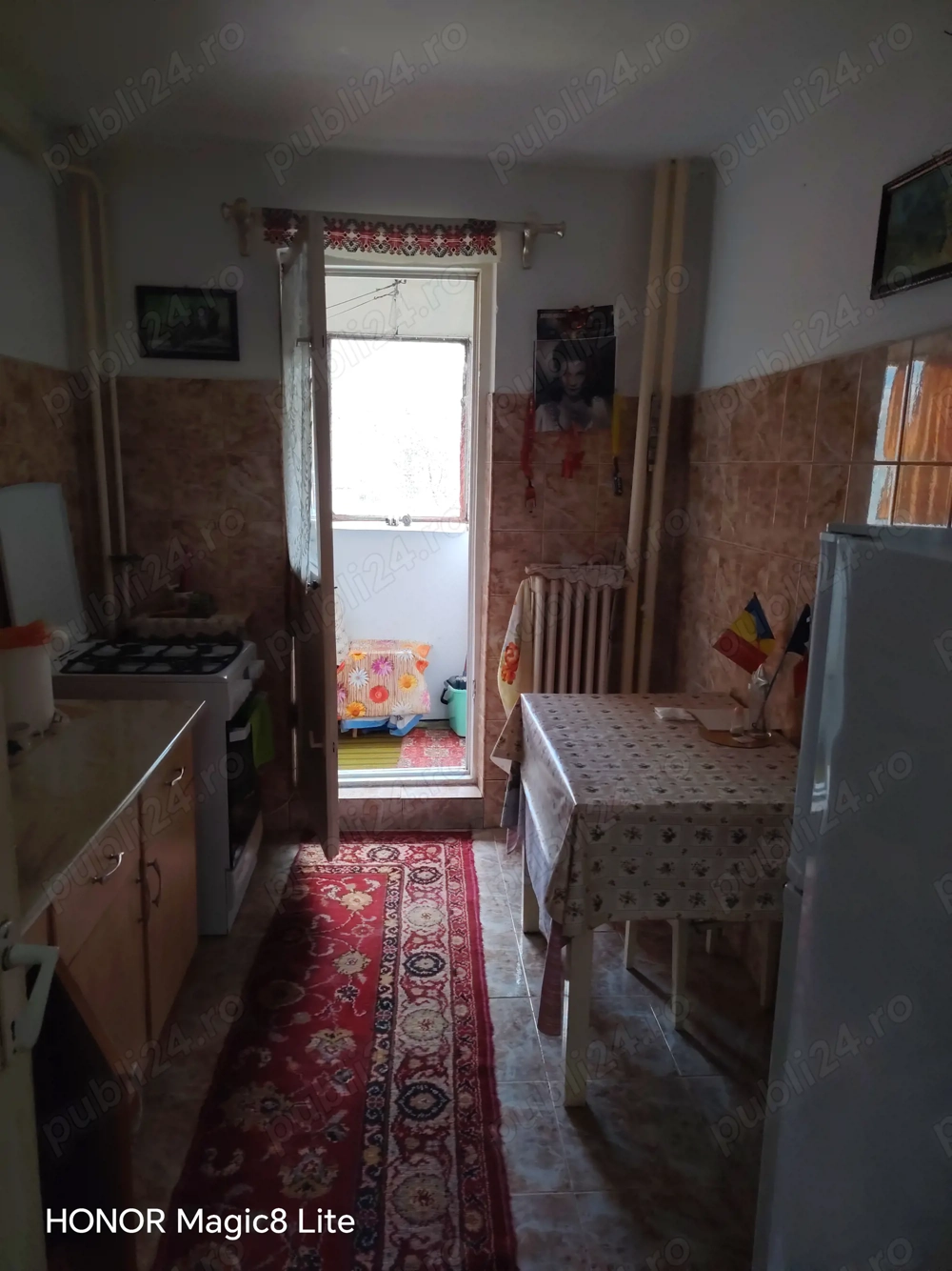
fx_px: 880
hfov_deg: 56.8
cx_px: 476
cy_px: 636
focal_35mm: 24
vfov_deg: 71.6
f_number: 1.75
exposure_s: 1/100
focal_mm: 5.25
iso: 638
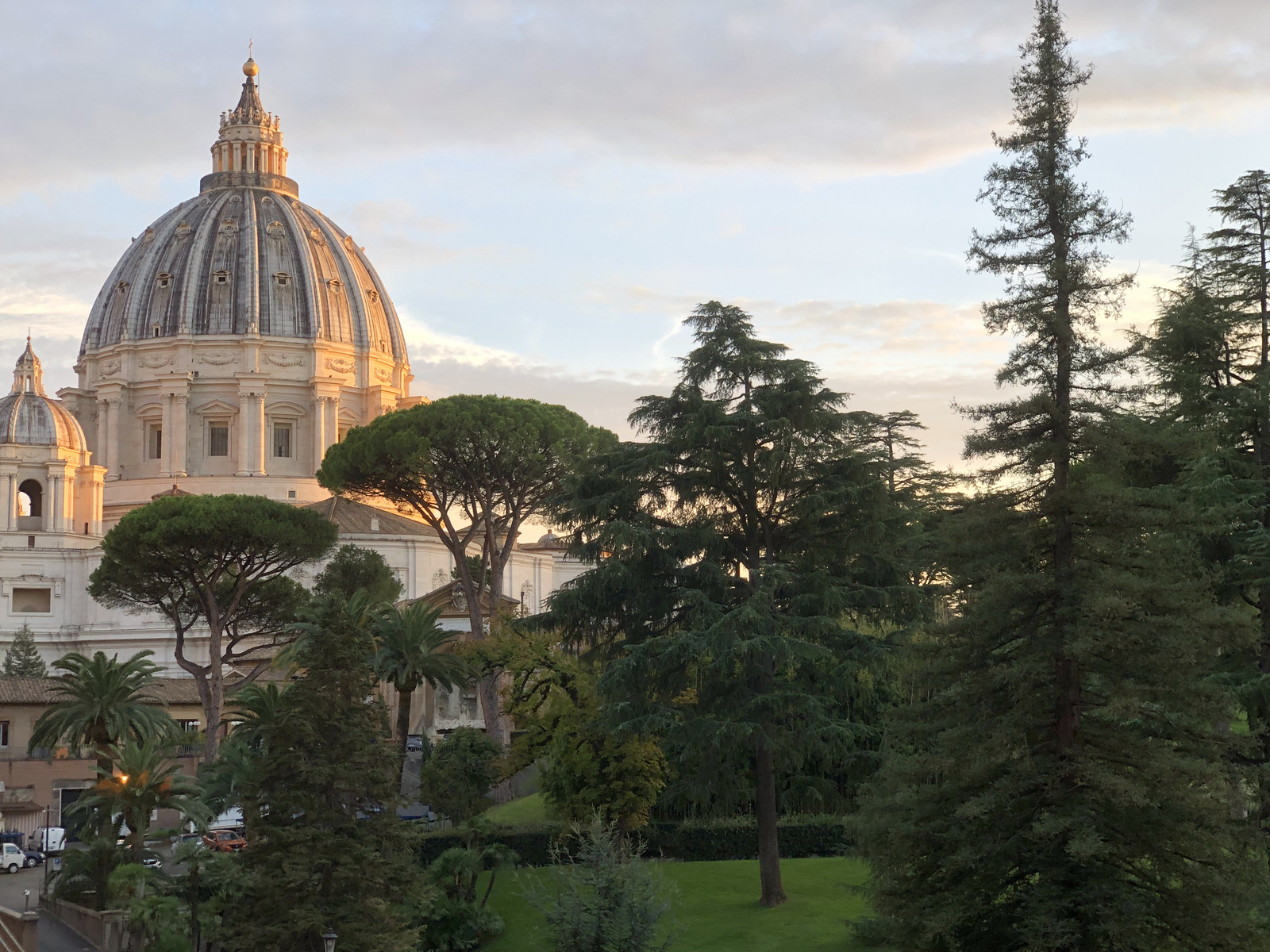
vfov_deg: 28.0
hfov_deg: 36.8
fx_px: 1908
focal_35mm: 52
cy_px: 476
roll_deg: +1.6
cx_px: 635
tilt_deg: +7.3
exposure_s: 1/120
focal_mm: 6
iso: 25
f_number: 2.4
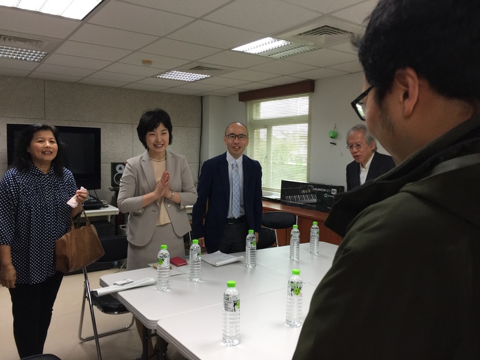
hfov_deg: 61.7
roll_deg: -1.1
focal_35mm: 29
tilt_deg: -2.9
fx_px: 402
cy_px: 180
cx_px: 240
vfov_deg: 48.2
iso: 32
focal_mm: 4.15
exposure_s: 1/30
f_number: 2.2
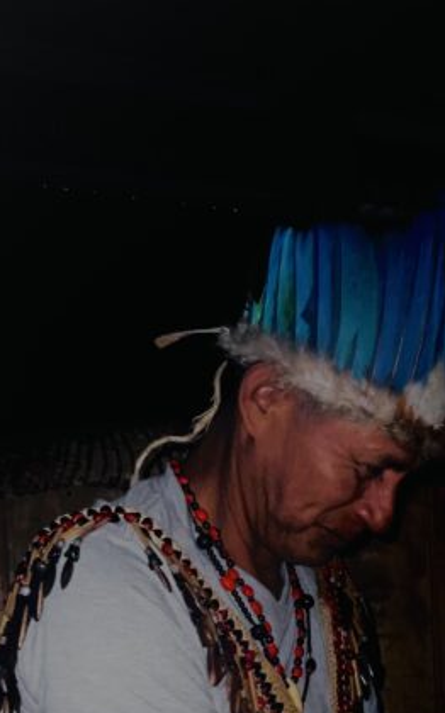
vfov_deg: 25.5
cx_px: 610
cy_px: 786
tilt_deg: -4.9
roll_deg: +1.1
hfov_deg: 16.3
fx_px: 1457
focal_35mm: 75
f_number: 1.8
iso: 80
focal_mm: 3
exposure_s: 1/16
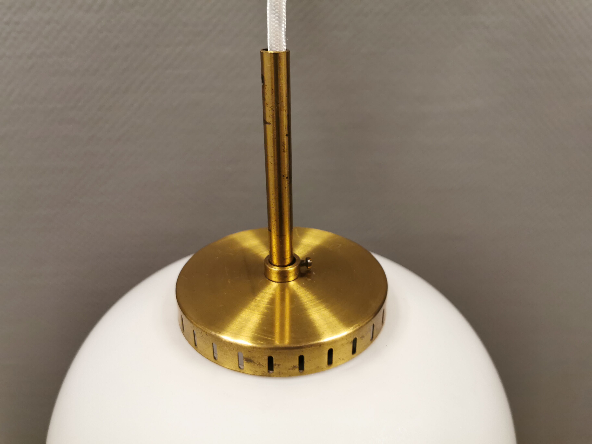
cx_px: 296
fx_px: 462
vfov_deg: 51.4
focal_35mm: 27
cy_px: 222
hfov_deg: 65.3
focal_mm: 5.56
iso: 160
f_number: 1.6
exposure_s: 1/50
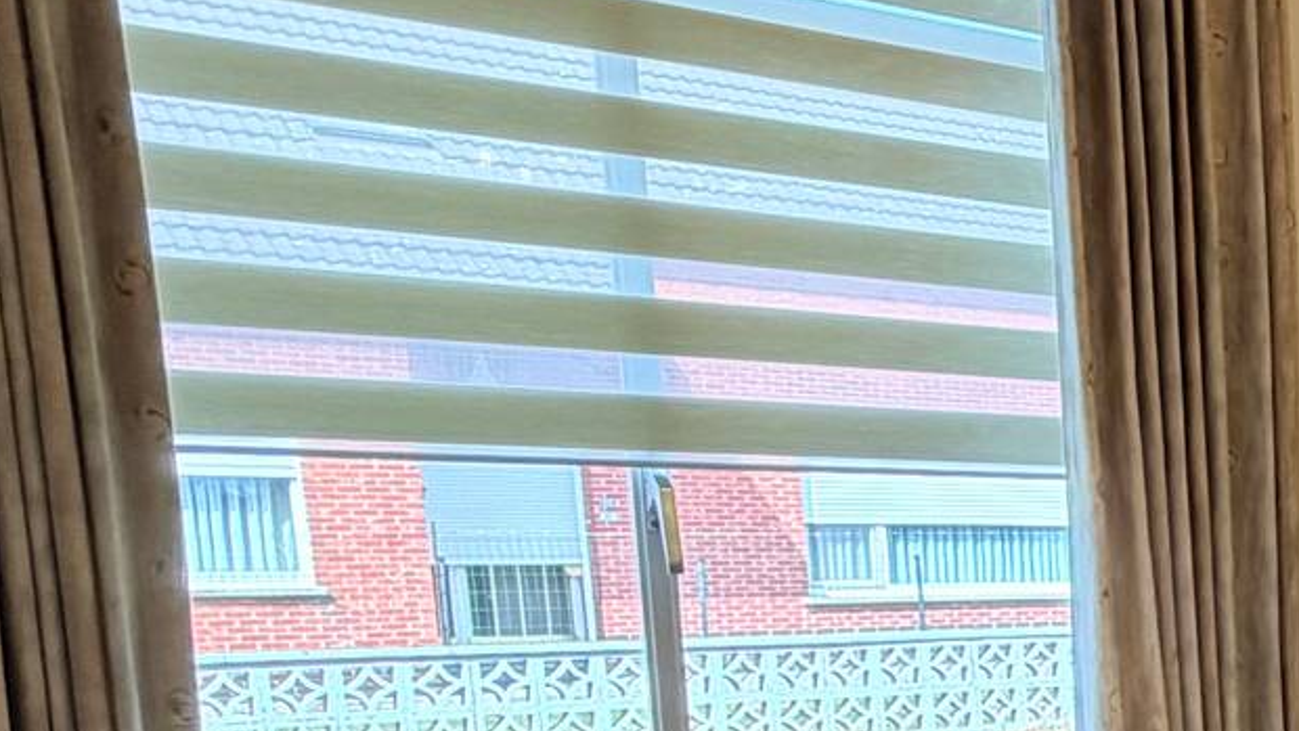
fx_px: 2170
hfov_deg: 23.5
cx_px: 2133
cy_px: 846
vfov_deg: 18.3
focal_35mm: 63
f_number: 2.2
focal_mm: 2.22
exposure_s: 1/100
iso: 64
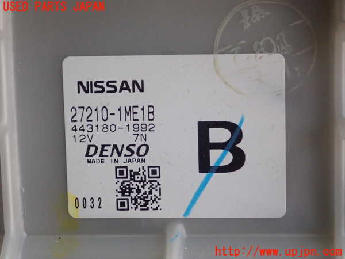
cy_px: 130
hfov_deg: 21.5
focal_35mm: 91
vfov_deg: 16.2
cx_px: 172
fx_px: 907
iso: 640
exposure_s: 1/100
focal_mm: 16.48
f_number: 4.7
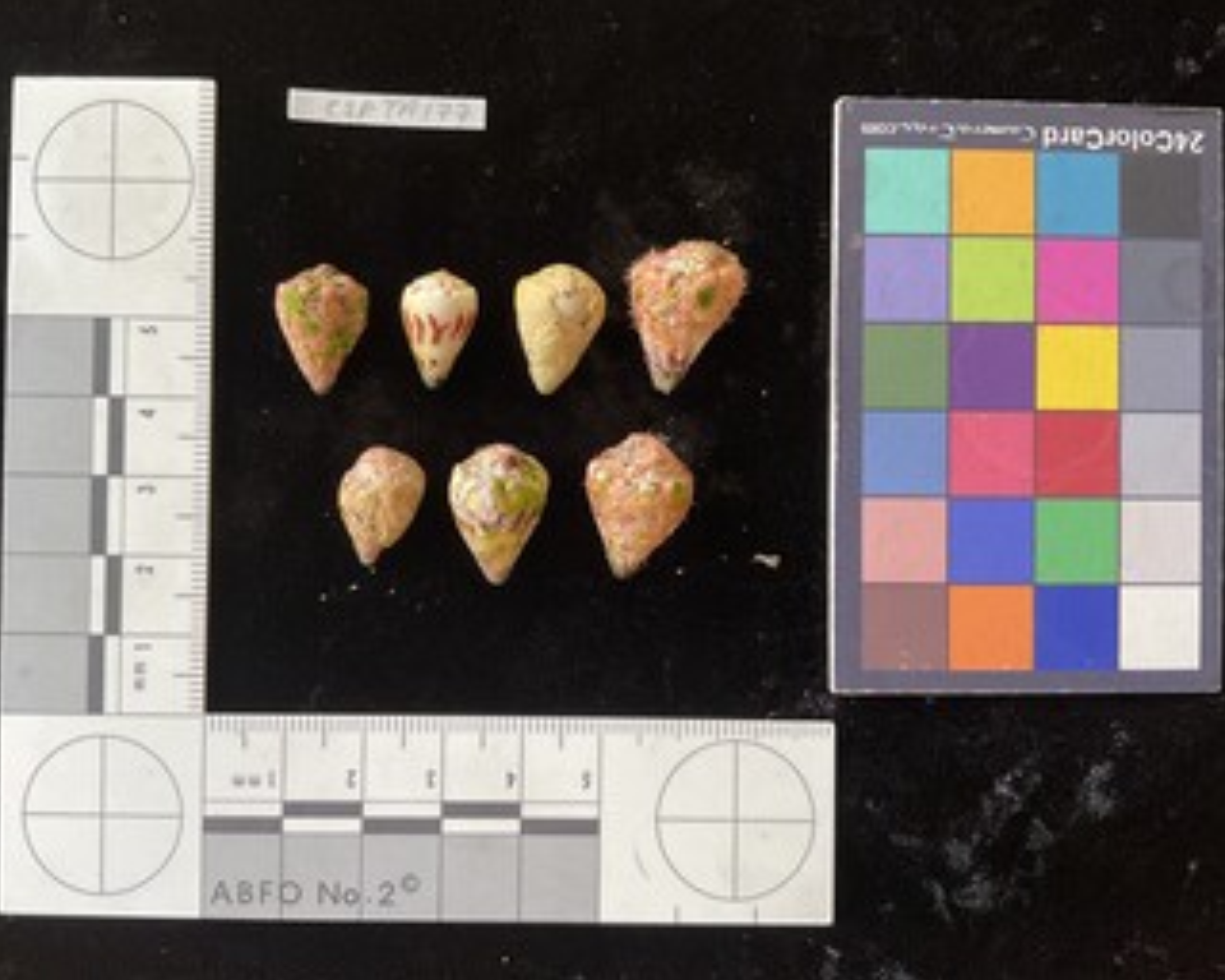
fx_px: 1124
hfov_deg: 57.2
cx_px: 586
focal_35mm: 31
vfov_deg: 47.1
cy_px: 484
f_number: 1.8
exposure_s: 1/60
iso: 100
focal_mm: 3
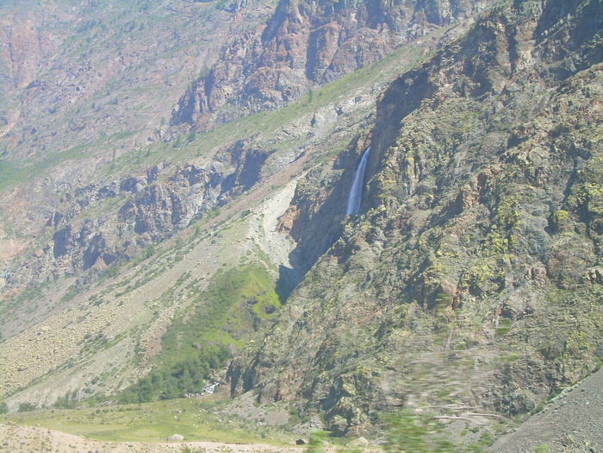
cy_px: 226
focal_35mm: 82
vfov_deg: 18.0
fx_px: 1428
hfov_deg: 23.8
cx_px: 302
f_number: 4
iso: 50
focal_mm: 13.9
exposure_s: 1/229
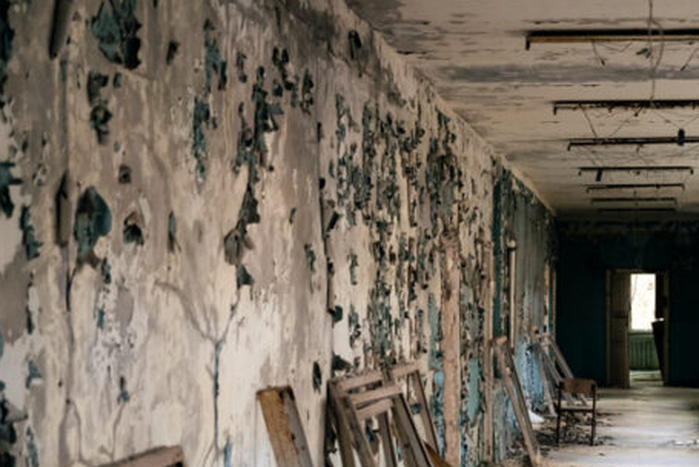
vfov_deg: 16.7
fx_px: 1574
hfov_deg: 24.3
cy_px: 387
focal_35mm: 81
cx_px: 630
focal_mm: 36
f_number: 3.5
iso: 1600
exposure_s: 1/30
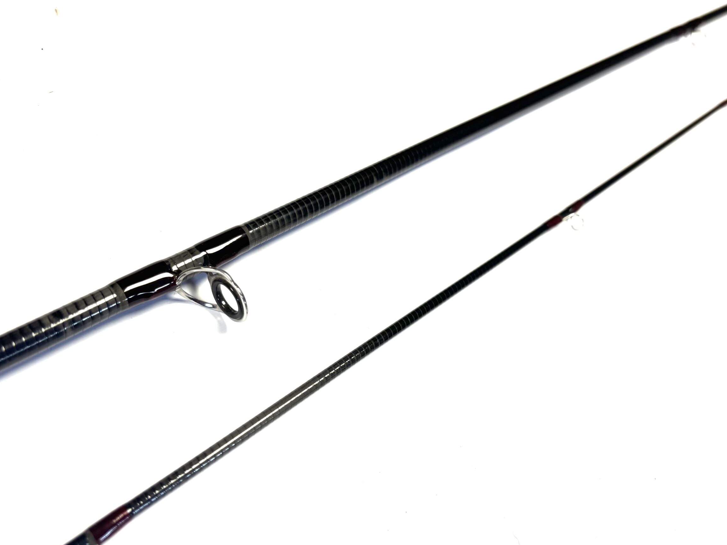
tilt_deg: -53.8
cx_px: 336
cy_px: 291
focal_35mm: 29
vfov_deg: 48.2
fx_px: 609
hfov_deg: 61.6
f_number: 1.6
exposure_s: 1/121
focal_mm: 5.96
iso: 40
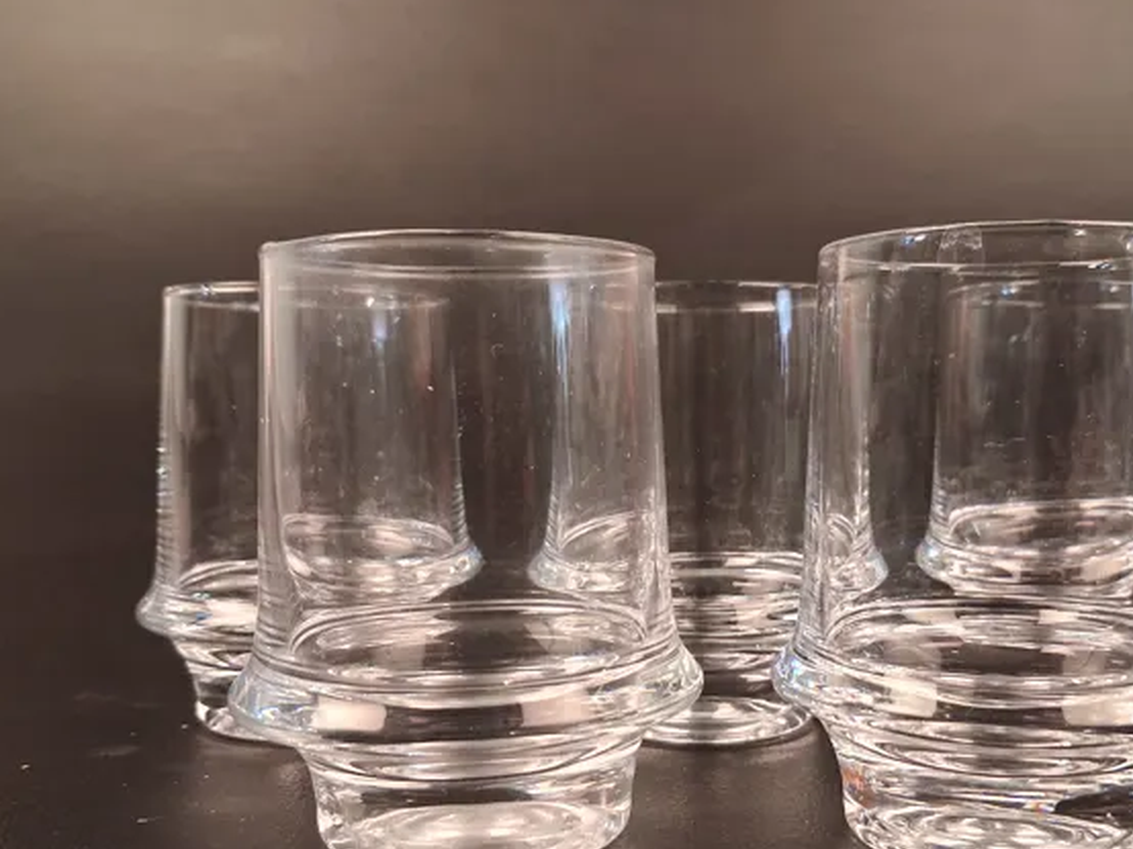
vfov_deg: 36.6
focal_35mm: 39
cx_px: 687
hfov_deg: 47.6
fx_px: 1276
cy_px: 538
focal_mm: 4
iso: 500
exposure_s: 1/33
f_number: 1.8
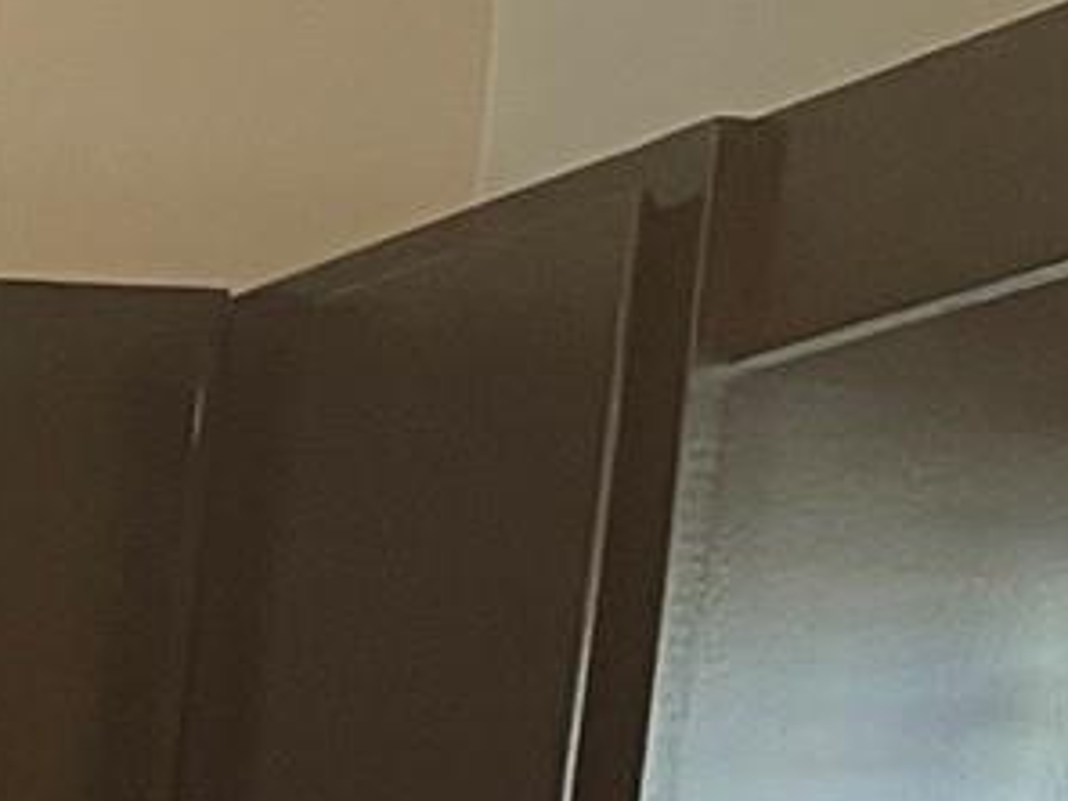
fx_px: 5338
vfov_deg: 7.3
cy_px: 2627
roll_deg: -1.6
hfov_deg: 9.2
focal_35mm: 173
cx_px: -2100
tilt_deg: -12.8
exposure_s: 1/60
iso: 250
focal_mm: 5.1
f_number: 1.6
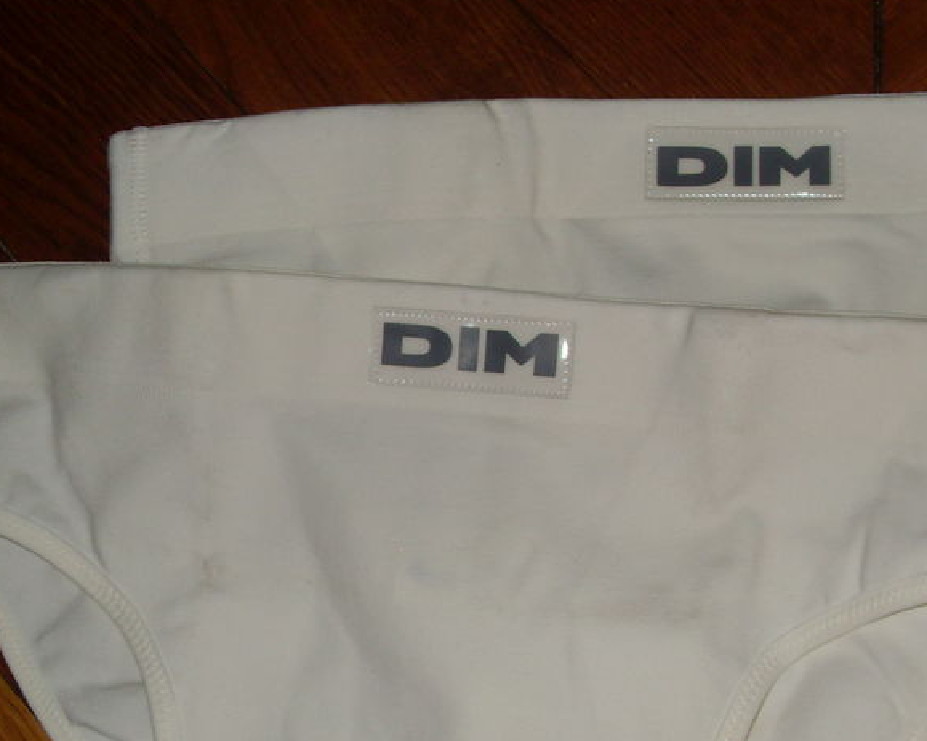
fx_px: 1618
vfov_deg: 25.4
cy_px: 576
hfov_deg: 31.8
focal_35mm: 59
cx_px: 604
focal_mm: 6.3
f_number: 2.8
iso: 100
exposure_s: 1/45
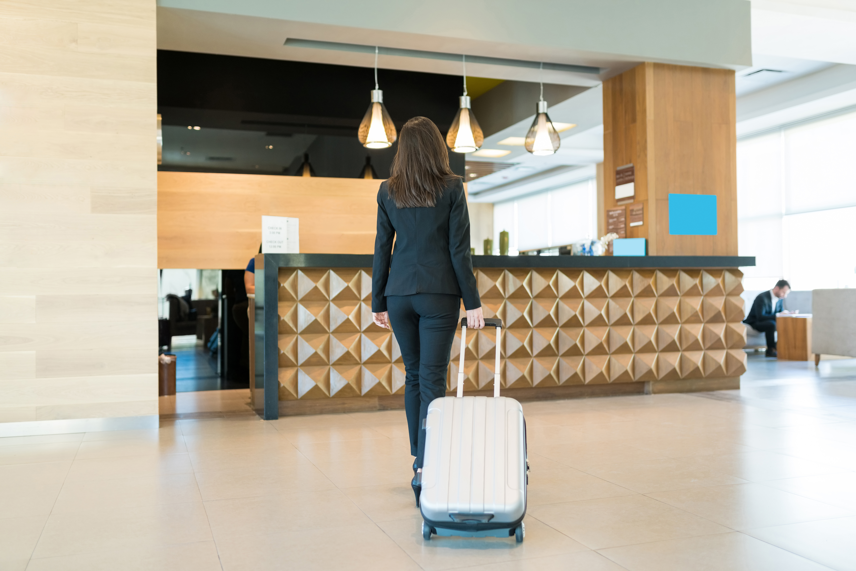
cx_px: 428
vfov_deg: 37.9
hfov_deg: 54.4
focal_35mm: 35
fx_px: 832
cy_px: 286
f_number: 1.8
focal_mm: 35
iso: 500
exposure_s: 1/100
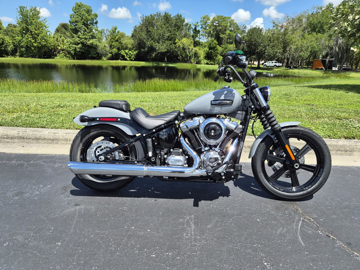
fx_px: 239
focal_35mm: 23
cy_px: 135
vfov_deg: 58.9
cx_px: 180
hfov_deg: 73.9
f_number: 1.8
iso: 80
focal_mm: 5.4
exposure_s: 1/3728
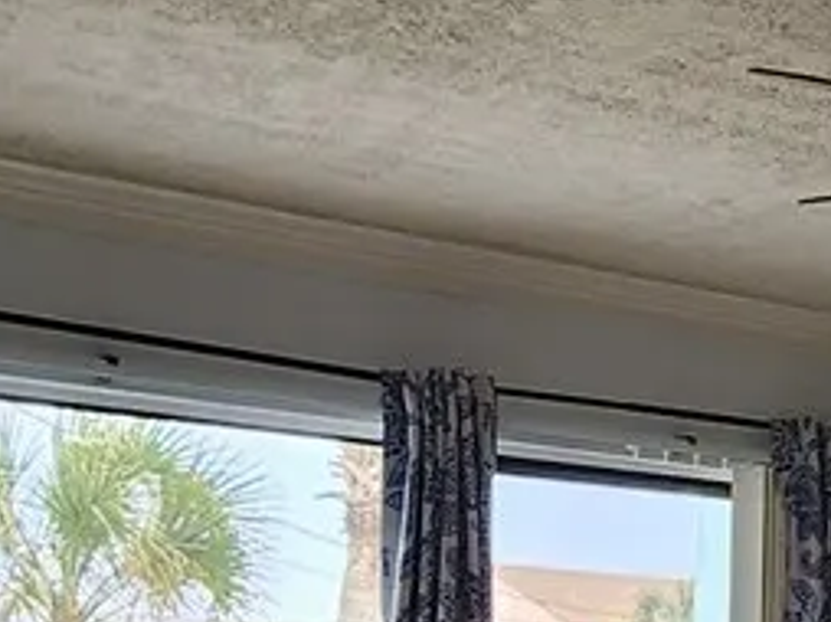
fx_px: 1967
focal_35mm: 82
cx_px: 1080
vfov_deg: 17.0
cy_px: 799
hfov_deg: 21.6
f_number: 2.2
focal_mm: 2.2
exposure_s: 1/60
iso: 50
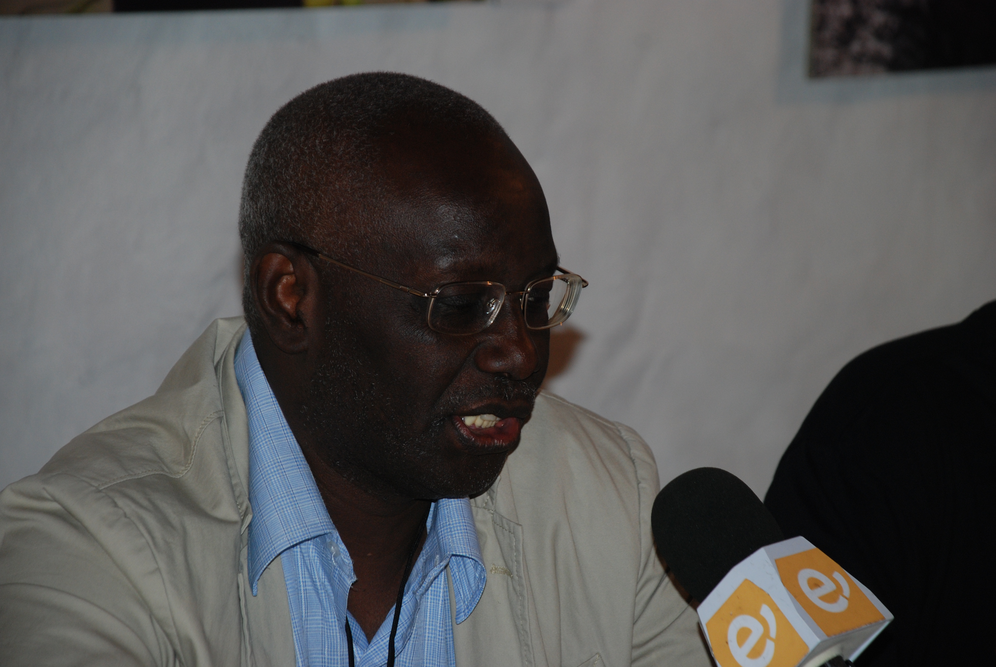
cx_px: 498
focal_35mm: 168
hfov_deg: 12.2
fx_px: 4654
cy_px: 334
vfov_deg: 8.2
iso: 320
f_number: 5.6
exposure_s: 1/60
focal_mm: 112
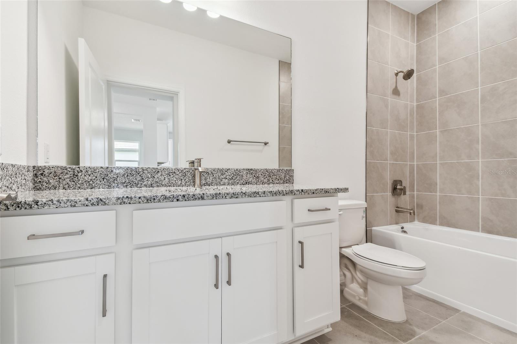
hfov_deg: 100.4
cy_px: 172
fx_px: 215
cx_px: 258
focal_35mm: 15
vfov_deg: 77.3
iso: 100
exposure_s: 1/10
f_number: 7.1
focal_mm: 10
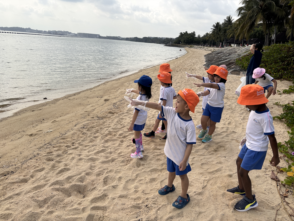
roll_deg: -3.7
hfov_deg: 67.3
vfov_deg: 53.1
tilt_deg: -14.7
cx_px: 147
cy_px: 110
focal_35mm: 26
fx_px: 221
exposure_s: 1/2933
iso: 50
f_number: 1.6
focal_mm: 5.96
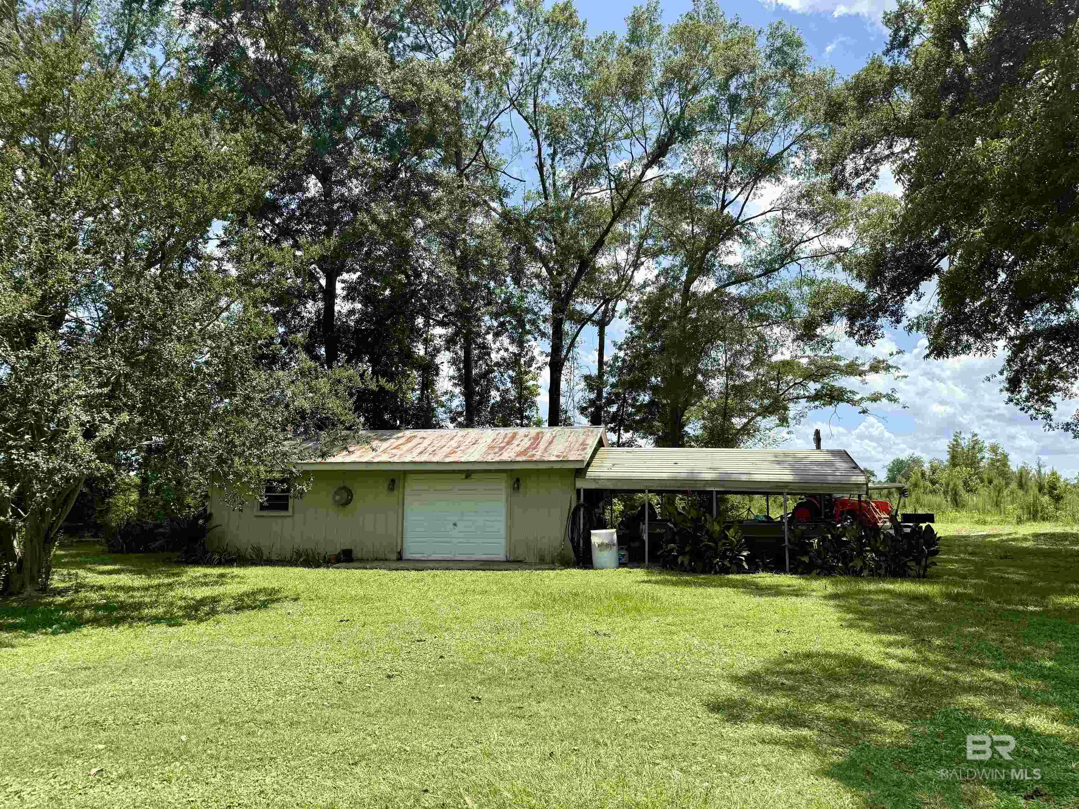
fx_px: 748
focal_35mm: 24
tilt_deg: +8.2
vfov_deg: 56.8
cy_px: 404
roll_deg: +0.6
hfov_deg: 71.6
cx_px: 540
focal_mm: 6.76
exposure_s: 1/3425
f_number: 1.78
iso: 80
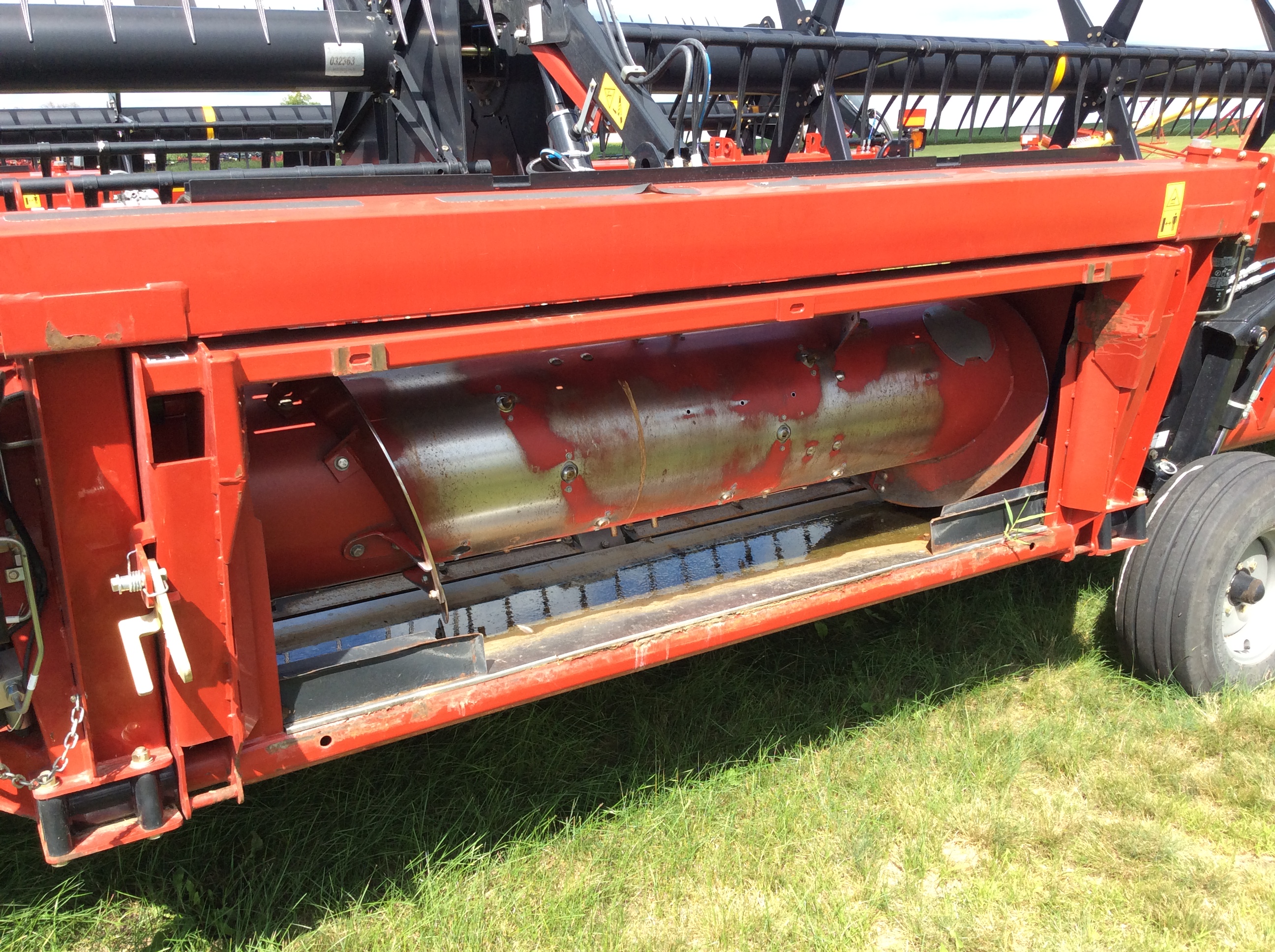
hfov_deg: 56.9
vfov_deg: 44.1
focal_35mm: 32
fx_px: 1177
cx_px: 638
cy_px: 476
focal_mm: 3.3
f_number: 2.4
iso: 32
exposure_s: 1/525
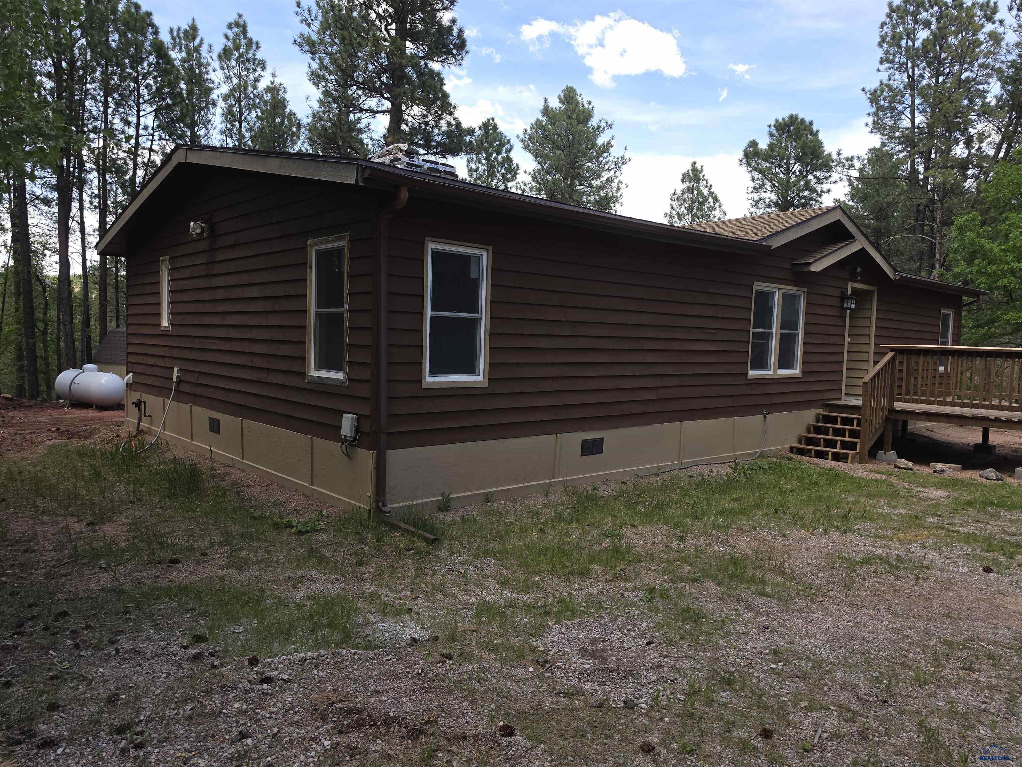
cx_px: 511
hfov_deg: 73.9
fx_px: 679
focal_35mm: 23
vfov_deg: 58.9
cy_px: 384
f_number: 1.4
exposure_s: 1/324
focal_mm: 6.5
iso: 10
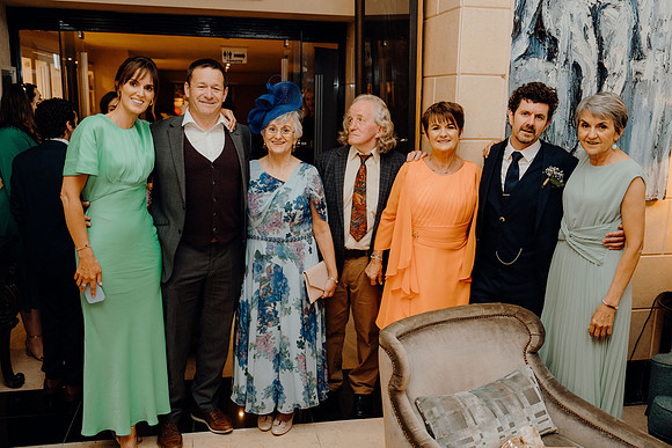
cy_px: 224
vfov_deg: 40.0
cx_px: 336
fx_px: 616
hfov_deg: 57.2
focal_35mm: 33
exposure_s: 1/200
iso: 1250
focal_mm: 33
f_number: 2.8
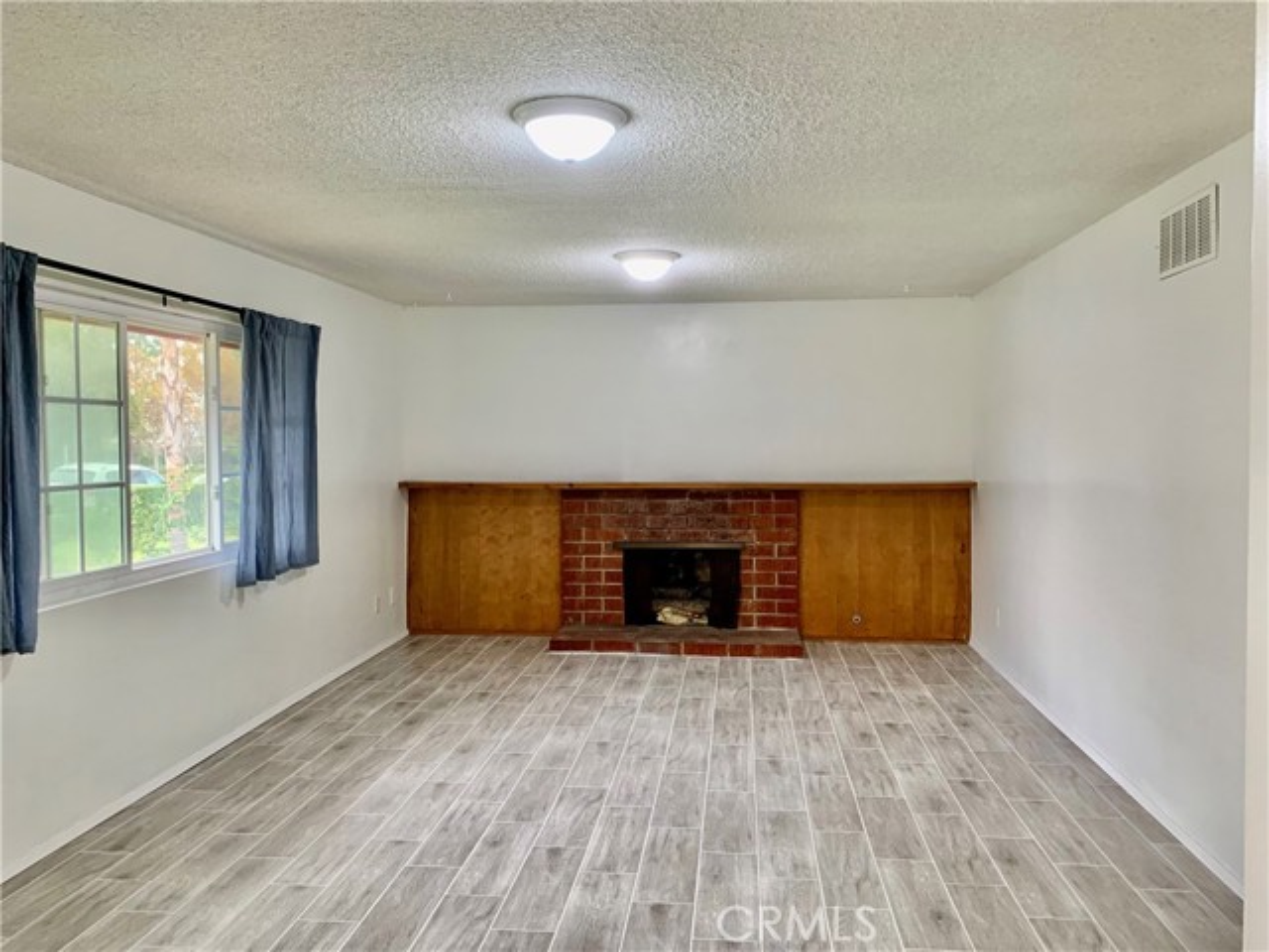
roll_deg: +0.5
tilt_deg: -2.3
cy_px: 476
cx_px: 634
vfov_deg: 53.1
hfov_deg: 67.3
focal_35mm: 26
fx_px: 953
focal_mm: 4.25
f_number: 1.8
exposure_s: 1/60
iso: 100
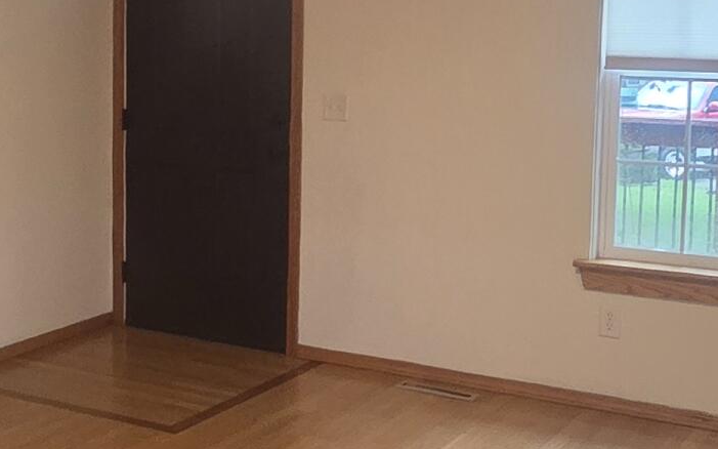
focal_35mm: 59
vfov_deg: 21.8
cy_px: 128
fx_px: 1154
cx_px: 159
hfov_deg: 33.7
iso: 500
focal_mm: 2.2
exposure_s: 1/60
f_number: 2.2
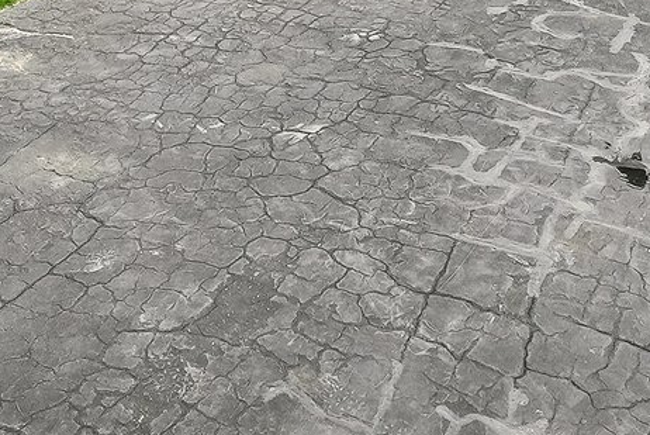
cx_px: 283
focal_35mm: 62
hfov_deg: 32.3
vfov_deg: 16.5
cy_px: -441
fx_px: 1120
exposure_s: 1/30
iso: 320
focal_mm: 14
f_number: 11
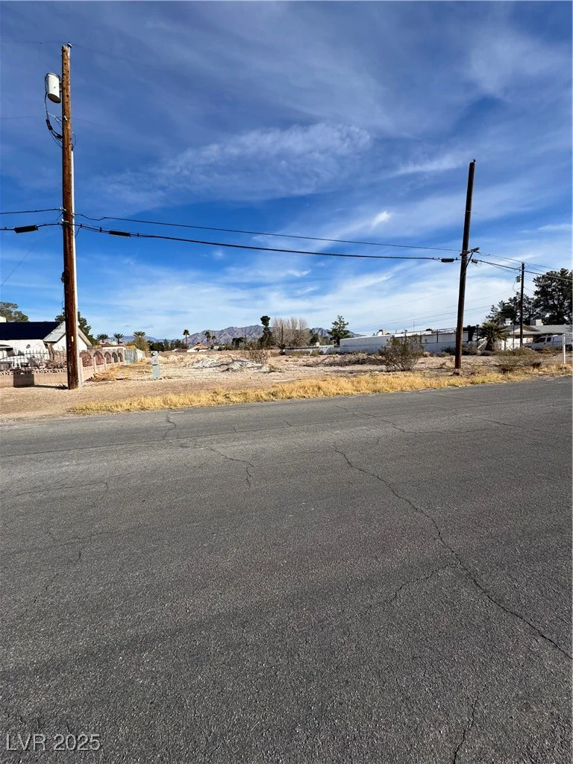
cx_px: 286
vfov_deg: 102.1
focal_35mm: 14
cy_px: 382
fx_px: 309
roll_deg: +2.0
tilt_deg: -6.1
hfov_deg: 85.7
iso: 50
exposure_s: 1/2674
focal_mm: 2.22
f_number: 2.2
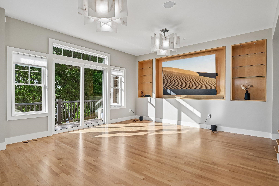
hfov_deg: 90.0
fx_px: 139
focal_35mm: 18
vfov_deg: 67.4
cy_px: 93
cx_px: 140
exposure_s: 1/400
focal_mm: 18
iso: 400
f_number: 8
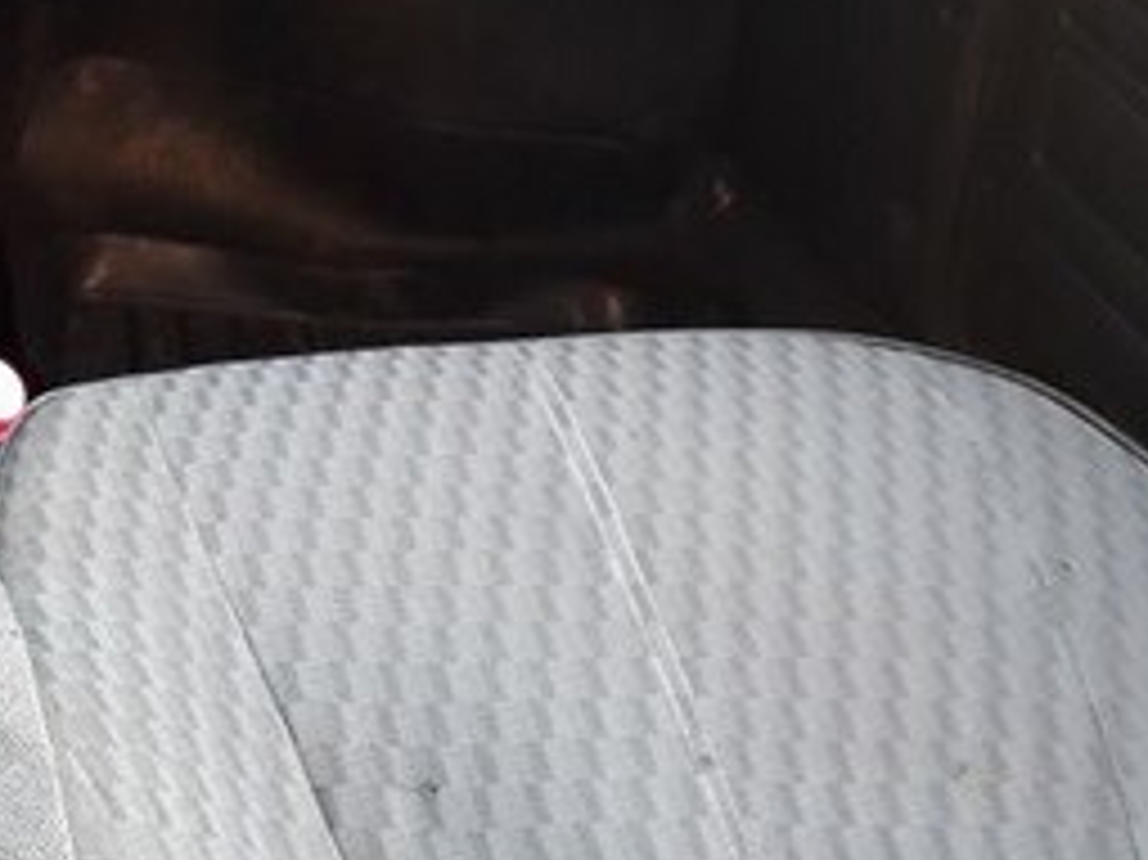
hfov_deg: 24.8
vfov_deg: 19.9
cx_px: -270
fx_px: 2320
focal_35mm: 70
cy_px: -137
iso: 200
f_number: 1.9
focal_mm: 3.6
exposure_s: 1/20
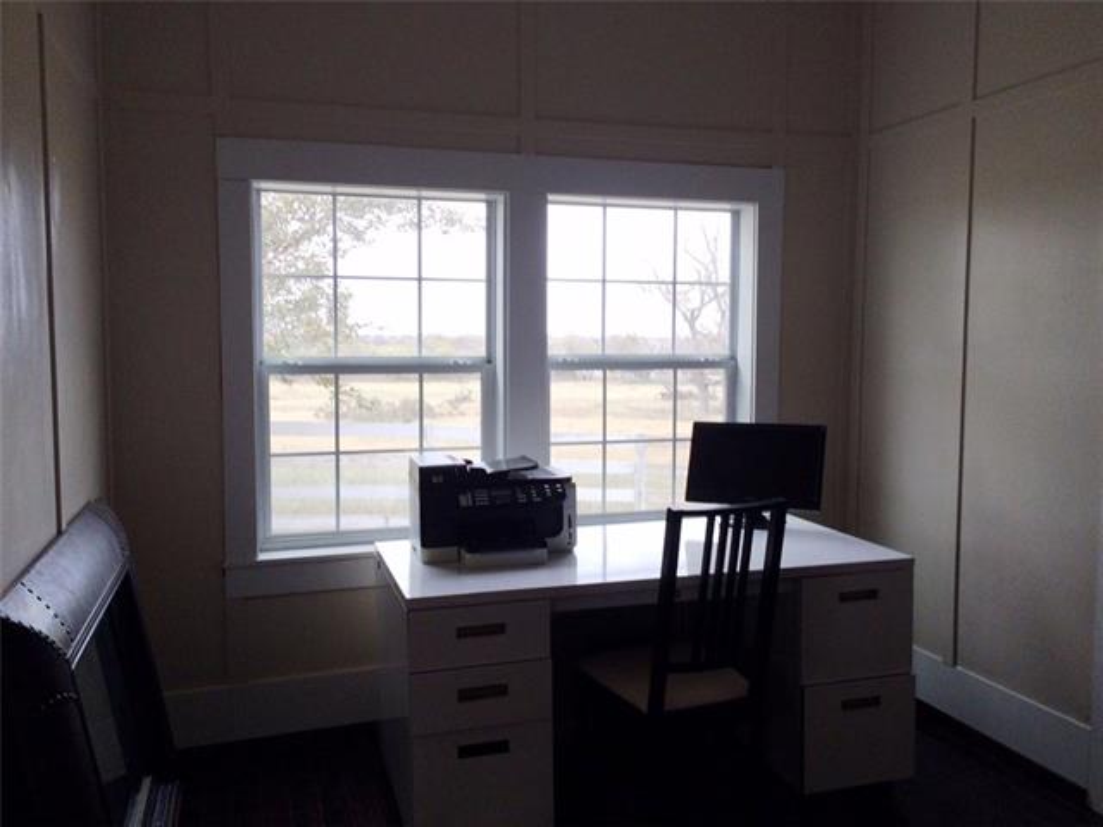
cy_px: 414
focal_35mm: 29
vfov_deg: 48.2
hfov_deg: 61.7
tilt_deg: -2.4
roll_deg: -0.1
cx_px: 552
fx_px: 924
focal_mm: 4.15
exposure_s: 1/120
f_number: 2.2
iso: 64
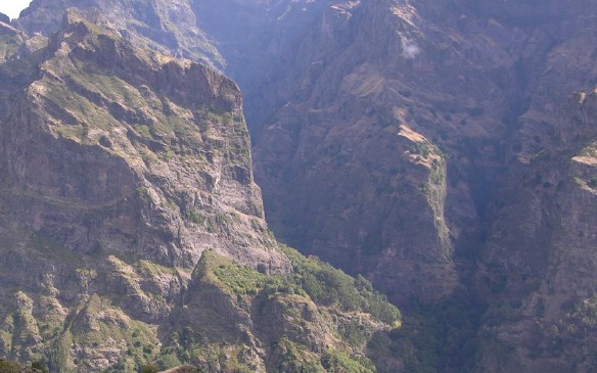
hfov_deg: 30.7
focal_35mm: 65
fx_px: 1058
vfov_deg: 20.0
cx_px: 114
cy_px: 200
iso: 50
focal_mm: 8.9
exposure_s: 1/111
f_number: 5
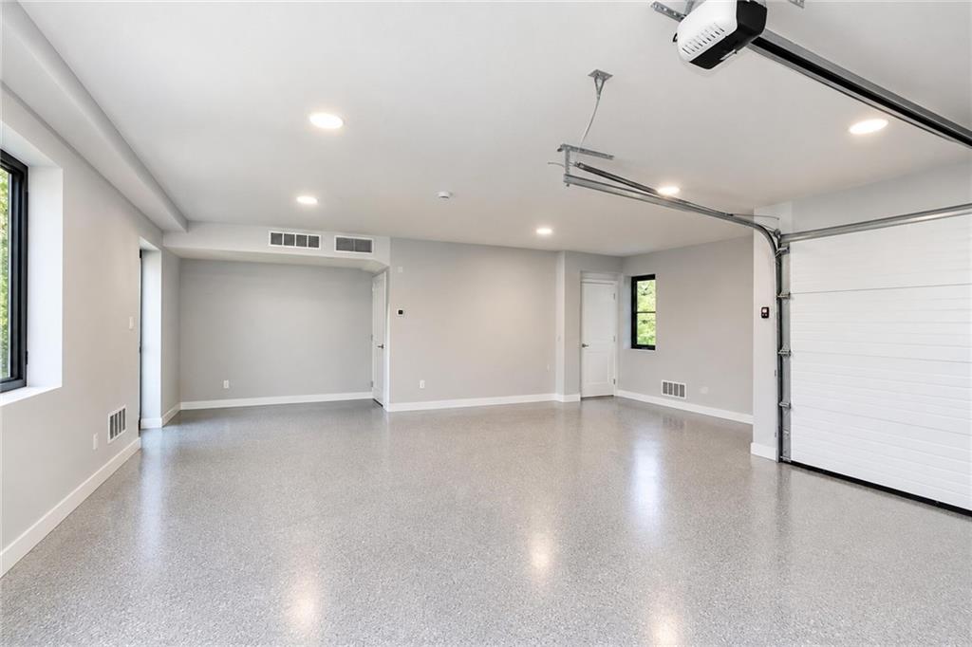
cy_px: 324
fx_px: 405
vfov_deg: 77.3
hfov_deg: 100.4
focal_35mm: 15
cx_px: 486
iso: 1600
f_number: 8
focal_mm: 10
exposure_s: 1/60
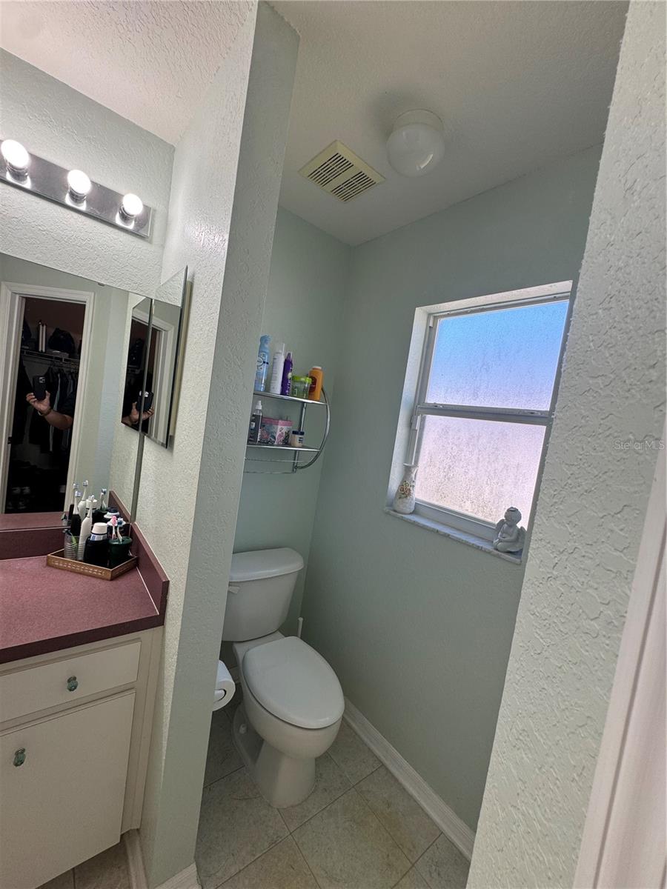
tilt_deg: -4.2
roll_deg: -8.0
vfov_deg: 102.1
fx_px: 360
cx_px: 334
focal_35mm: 14
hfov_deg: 85.7
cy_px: 444
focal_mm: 2.22
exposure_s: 1/120
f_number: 2.2
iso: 50
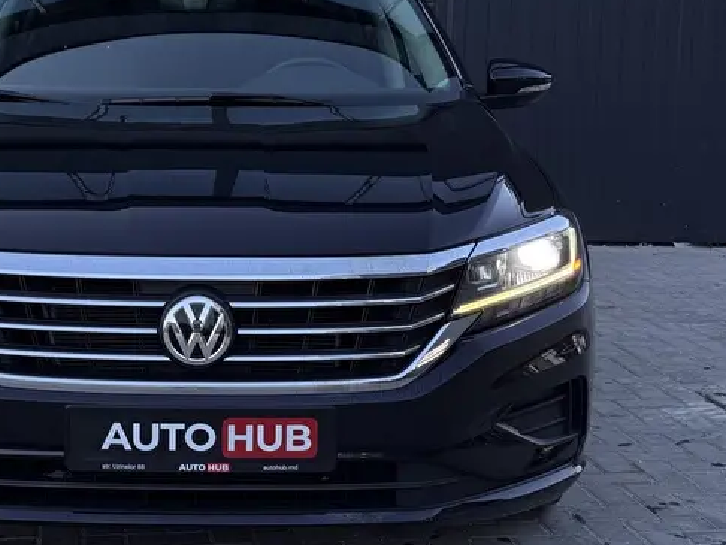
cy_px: 242
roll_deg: -1.2
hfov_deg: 24.5
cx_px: 199
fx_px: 1658
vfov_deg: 18.7
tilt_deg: -7.8
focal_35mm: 79
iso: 100
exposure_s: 1/62
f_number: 1.78
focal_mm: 6.76
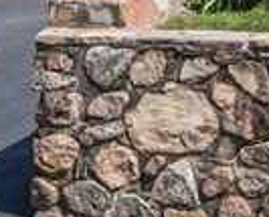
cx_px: 619
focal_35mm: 275
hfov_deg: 6.7
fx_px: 2194
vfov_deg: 5.5
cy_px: -256
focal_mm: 24
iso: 400
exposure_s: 1/400
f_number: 14
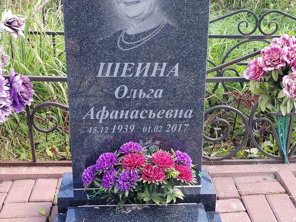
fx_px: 428
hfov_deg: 38.2
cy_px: 111
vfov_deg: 29.1
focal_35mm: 50
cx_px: 148
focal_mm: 5.52
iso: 100
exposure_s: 1/180
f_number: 1.9
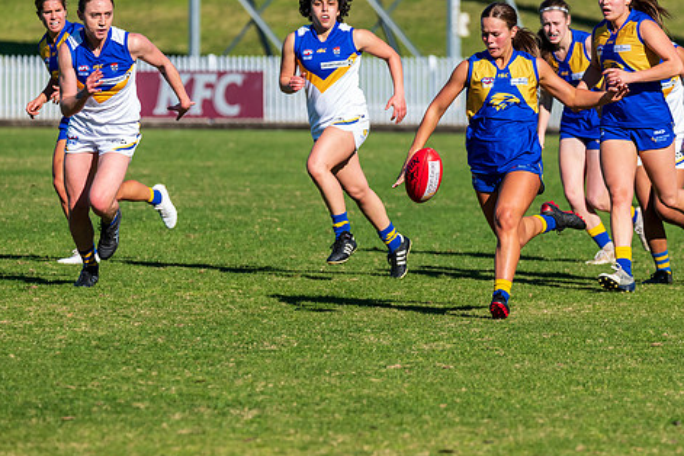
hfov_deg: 5.0
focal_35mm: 411
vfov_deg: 3.3
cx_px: 434
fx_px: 7808
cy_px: 210
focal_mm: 320
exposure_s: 1/2000
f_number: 8
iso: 800
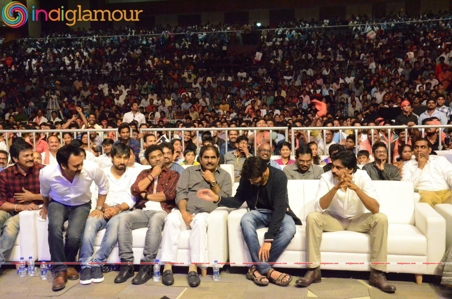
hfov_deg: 43.7
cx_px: 226
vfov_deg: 29.7
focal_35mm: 45
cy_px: 150
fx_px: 564
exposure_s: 1/100
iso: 12800
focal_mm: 30
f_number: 8
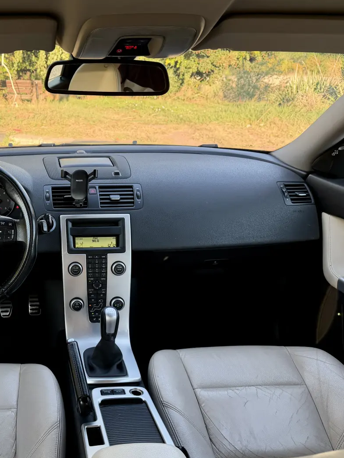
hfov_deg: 40.5
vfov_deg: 55.4
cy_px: 226
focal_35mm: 33
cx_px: 53
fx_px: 437
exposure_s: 1/234
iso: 80
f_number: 1.78
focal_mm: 6.76
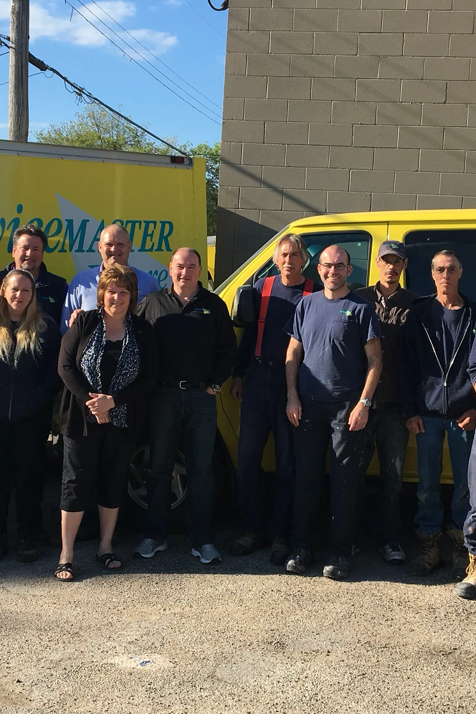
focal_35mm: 54
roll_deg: -3.3
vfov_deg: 36.8
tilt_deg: -0.6
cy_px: 321
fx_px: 1071
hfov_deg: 25.0
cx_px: 275
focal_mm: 4.15
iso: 25
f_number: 2.2
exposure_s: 1/1148
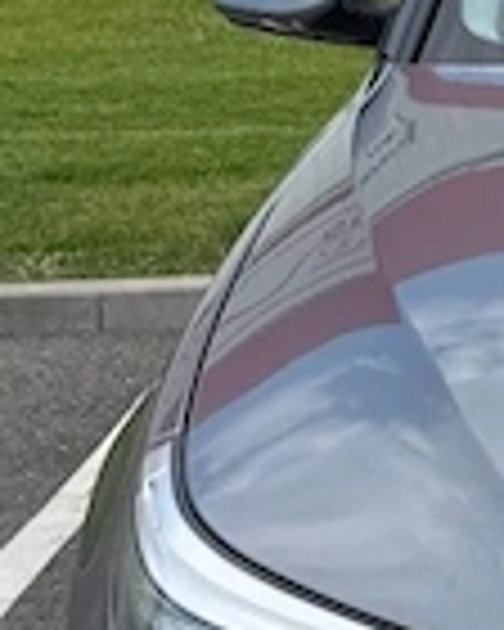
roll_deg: -0.1
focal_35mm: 134
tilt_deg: -11.9
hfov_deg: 10.2
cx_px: 1143
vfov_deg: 14.4
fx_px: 2499
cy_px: 333
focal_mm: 6.76
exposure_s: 1/1493
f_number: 1.78
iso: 80
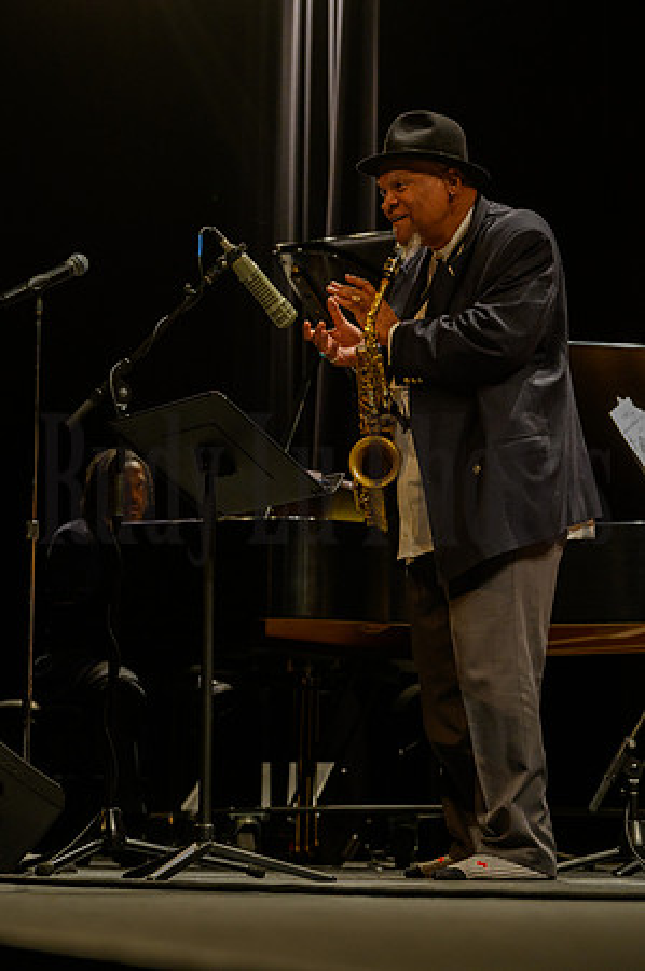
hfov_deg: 13.4
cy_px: 486
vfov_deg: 20.0
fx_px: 2747
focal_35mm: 102
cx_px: 322
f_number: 5.6
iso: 8000
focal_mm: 102
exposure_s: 1/200
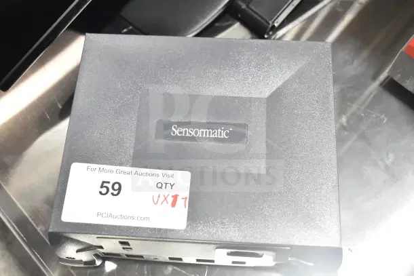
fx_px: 483
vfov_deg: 31.9
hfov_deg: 46.4
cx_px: 207
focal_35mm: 42
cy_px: 138
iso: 1600
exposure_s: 1/100
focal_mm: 28
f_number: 5
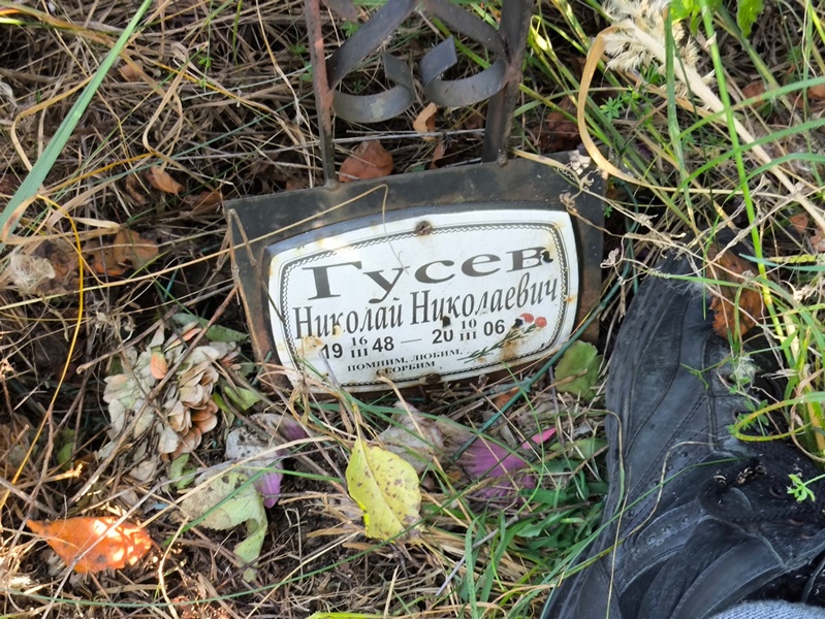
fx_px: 1192
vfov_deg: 29.1
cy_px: 310
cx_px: 412
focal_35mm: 50
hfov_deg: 38.2
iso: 100
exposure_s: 1/50
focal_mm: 4.71
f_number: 1.7
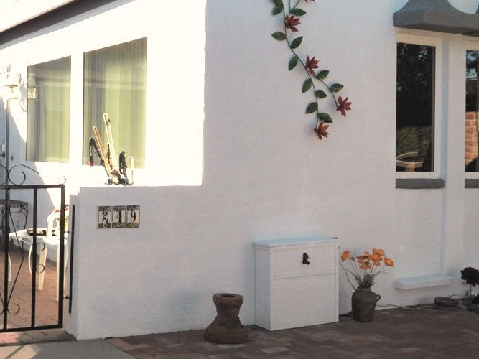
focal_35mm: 60
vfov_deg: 24.4
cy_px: 146
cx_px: 143
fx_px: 830
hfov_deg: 31.8
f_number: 4
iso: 125
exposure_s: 1/1600
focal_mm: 7.1
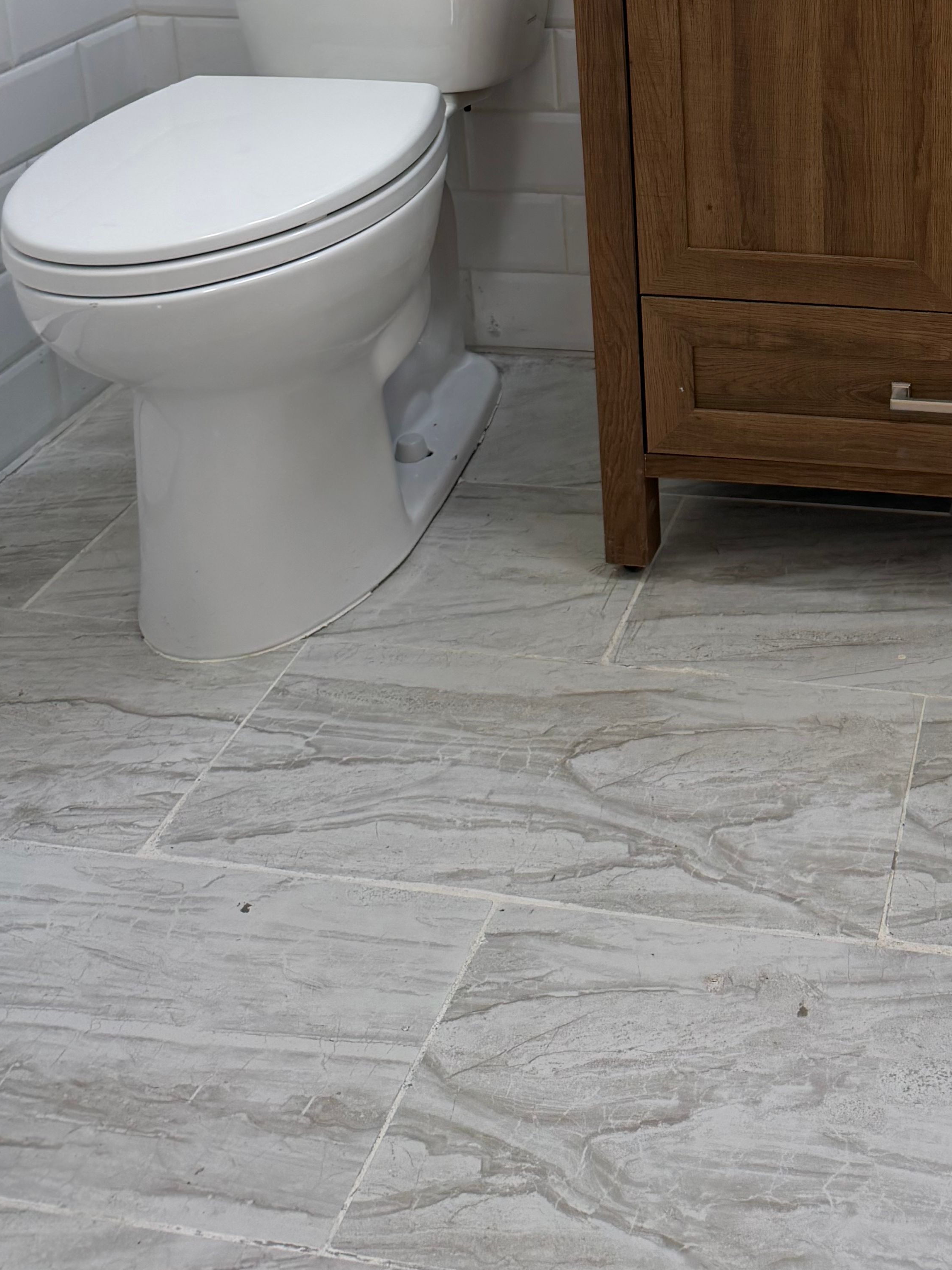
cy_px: 89
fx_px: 1687
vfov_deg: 38.0
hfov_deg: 30.2
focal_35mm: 46
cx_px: 853
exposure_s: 1/120
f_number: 1.78
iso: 125
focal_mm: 6.76
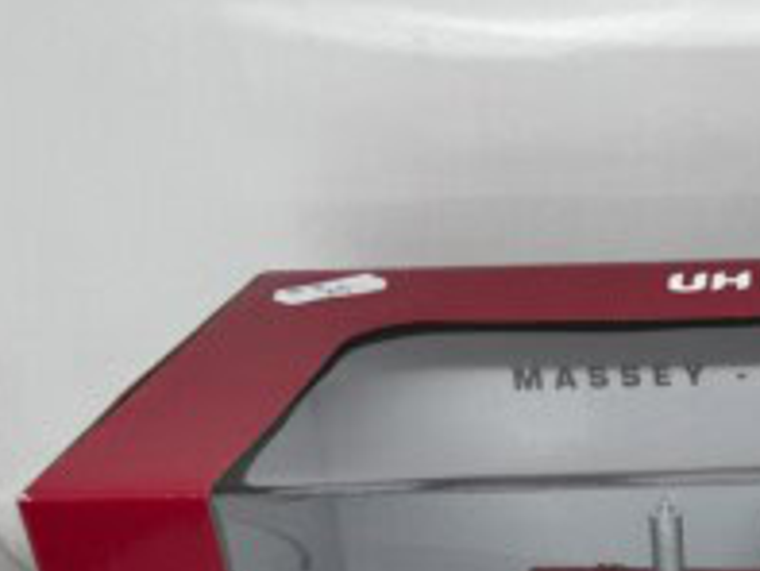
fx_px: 1450
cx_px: 729
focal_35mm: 66
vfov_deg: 21.4
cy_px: 585
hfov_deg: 27.9
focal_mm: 5.1
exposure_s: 1/122
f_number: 1.6
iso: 40
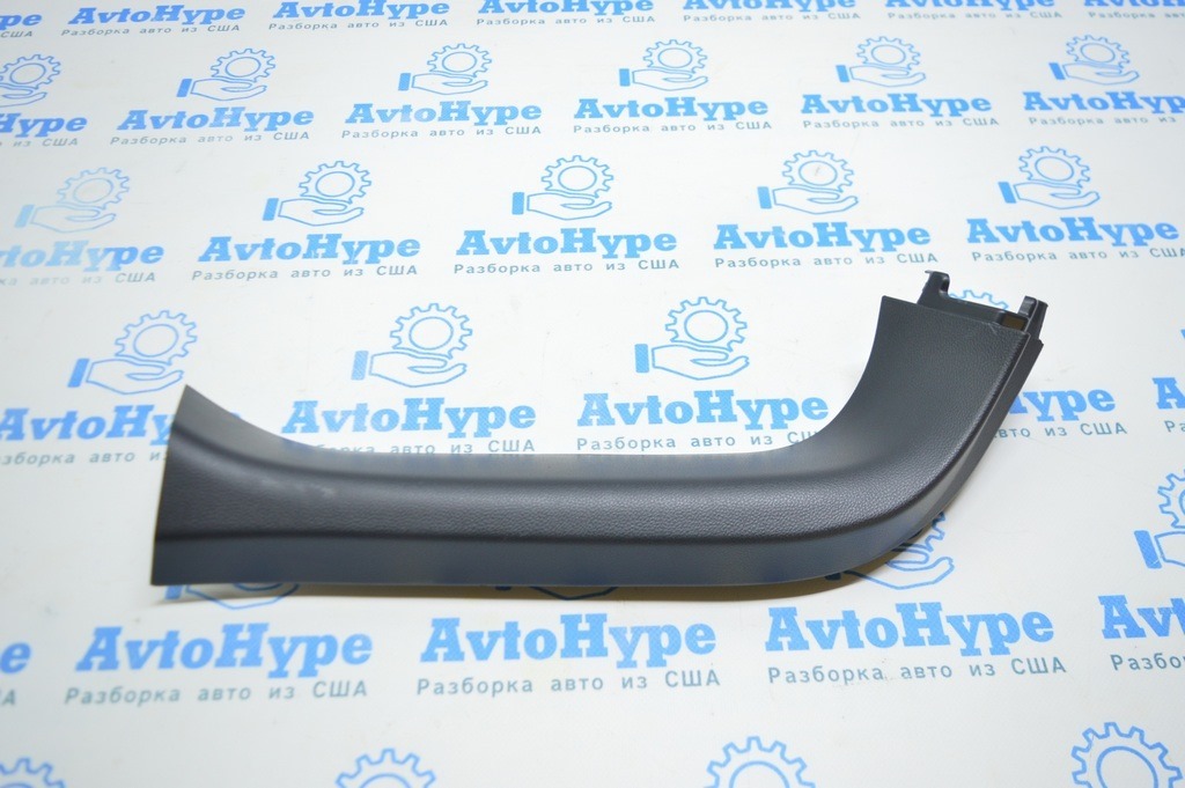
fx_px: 1036
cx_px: 592
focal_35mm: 32
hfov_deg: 59.5
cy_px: 394
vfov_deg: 41.6
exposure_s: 1/40
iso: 400
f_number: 3.8
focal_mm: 21
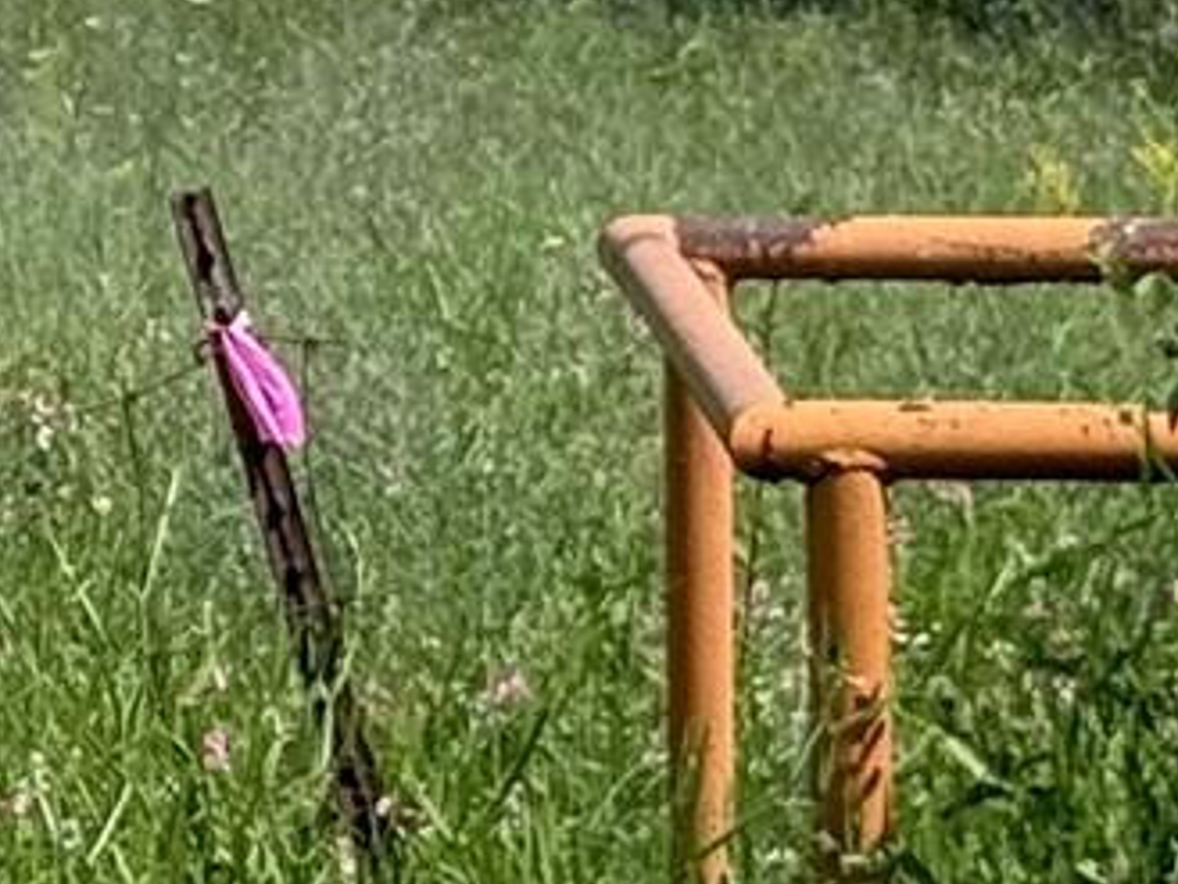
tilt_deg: -1.4
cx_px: -2005
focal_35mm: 299
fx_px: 10179
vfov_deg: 5.0
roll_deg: -0.3
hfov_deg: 6.2
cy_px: -143
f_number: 1.78
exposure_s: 1/4329
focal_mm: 6.76
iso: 64
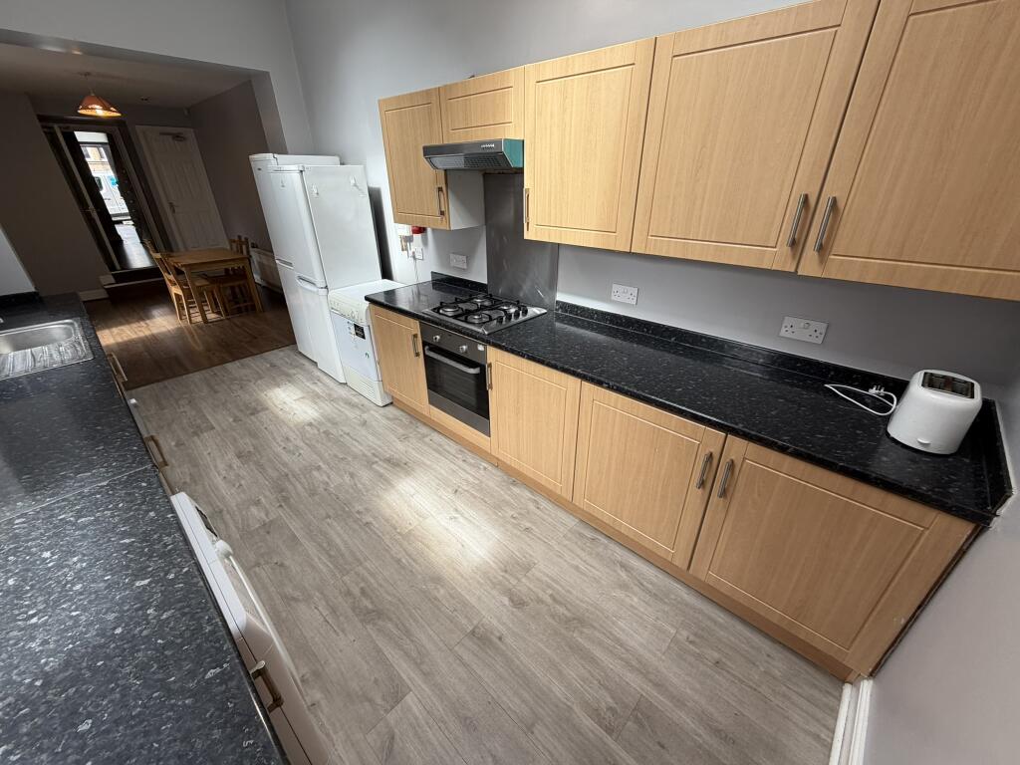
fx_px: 413
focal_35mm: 14
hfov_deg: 102.1
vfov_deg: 85.7
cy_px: 382
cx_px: 510
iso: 50
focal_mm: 2.22
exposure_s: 1/121
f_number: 2.2
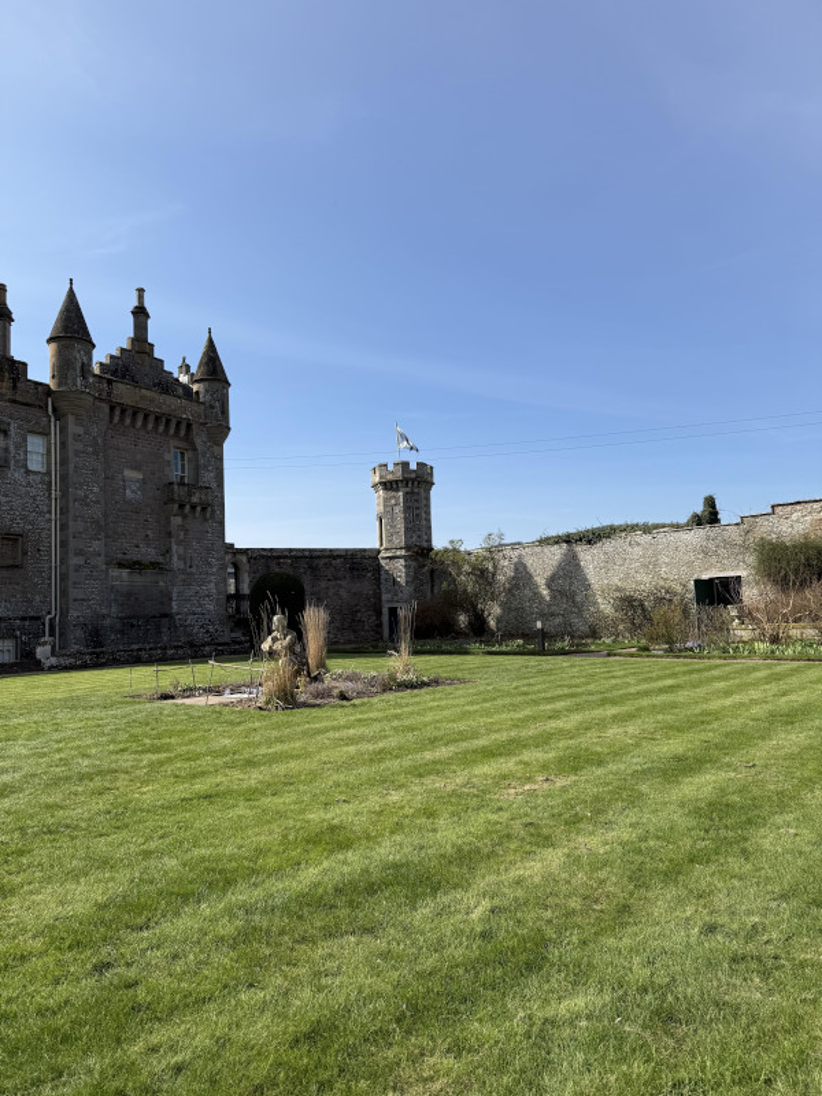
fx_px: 760
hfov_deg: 56.8
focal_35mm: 24
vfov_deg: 71.6
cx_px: 411
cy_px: 548
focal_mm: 6.76
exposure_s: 1/4167
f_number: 1.78
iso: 80
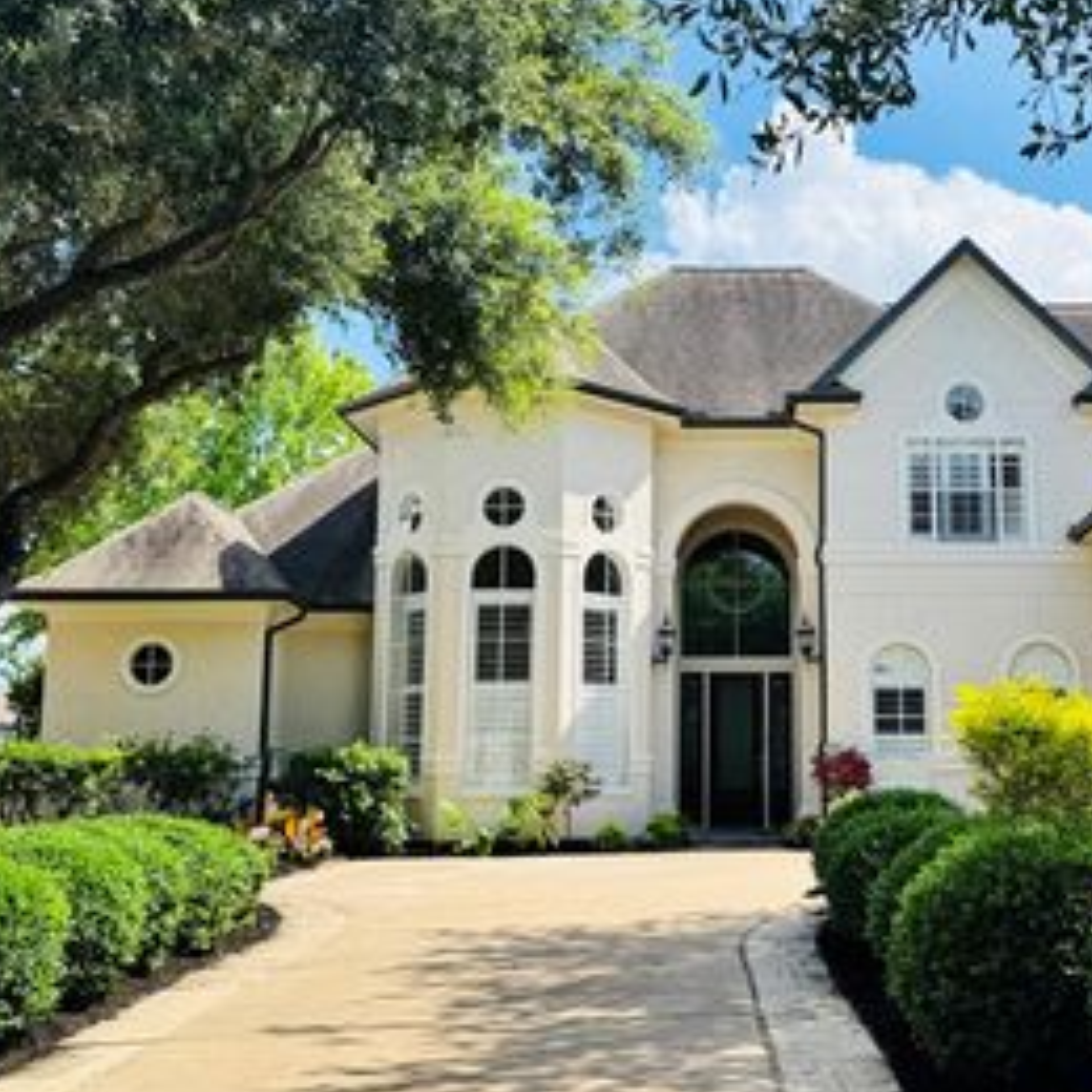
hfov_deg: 39.5
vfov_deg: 40.9
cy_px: 514
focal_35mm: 41
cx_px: 857
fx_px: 1463
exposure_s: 1/1131
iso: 80
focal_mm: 6.76
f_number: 1.78
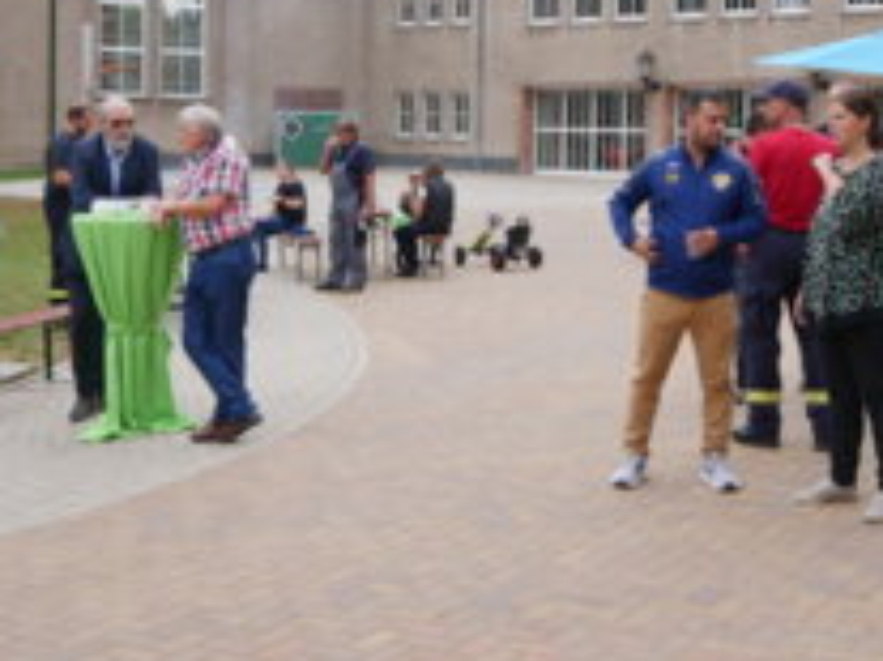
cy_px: 132
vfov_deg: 24.8
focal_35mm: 58
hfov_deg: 33.2
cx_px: 478
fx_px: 1479
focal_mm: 15
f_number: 3.6
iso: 200
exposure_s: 1/500
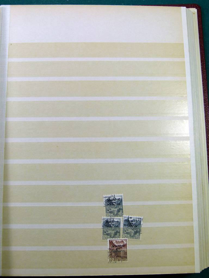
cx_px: 104
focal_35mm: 38
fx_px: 306
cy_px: 139
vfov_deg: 49.0
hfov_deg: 37.7
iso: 100
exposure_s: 1/160
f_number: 4
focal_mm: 6.8
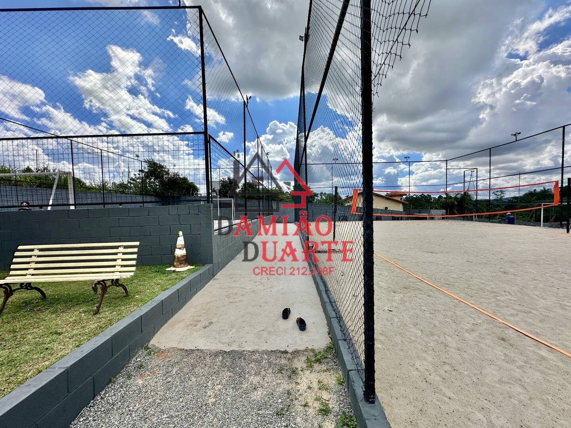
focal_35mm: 14
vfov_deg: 85.7
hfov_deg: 102.1
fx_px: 231
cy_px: 214
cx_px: 286
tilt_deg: -1.4
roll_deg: +0.8
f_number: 2.2
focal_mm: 2.22
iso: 50
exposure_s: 1/2564
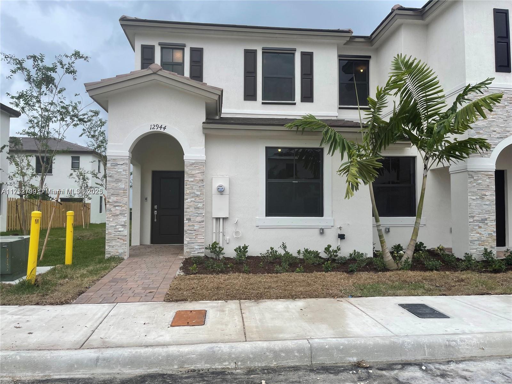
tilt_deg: +2.6
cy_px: 192
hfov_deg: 67.3
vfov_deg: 53.1
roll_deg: -0.3
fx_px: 385
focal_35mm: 26
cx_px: 256
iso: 32
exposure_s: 1/1188
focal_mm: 5.1
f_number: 1.6
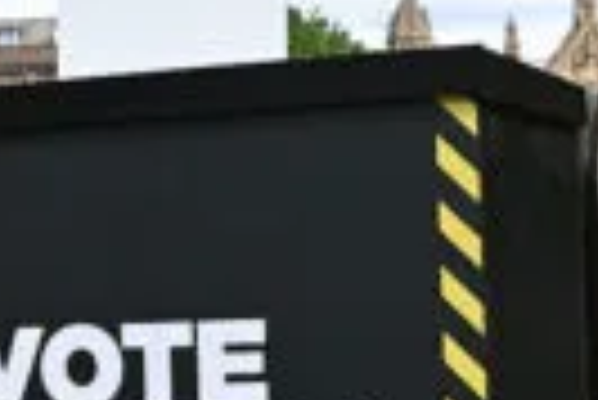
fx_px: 1946
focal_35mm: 117
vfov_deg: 11.7
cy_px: 337
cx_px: 225
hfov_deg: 17.4
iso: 400
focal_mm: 37
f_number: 2.8
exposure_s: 1/5000
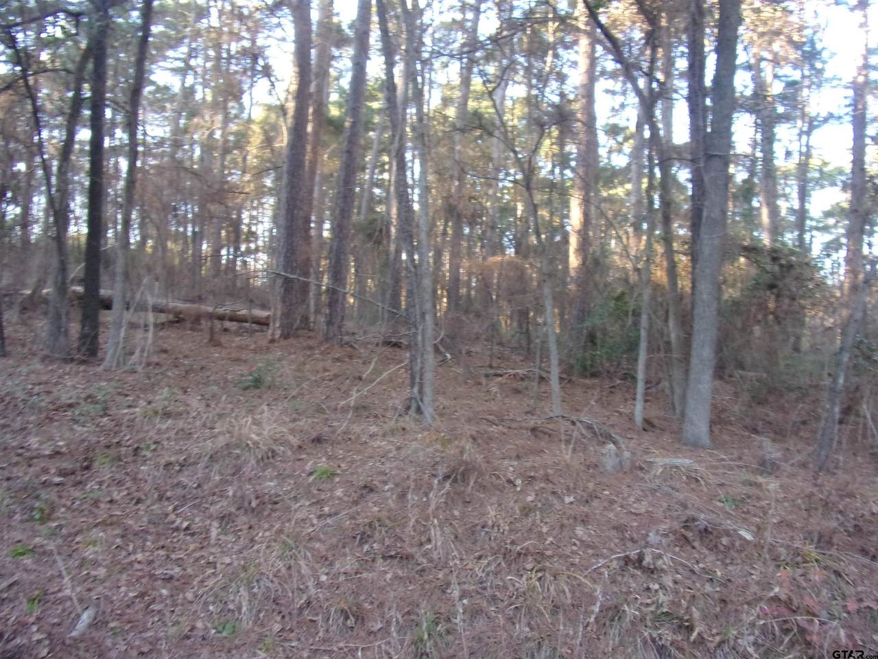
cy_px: 330
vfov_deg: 56.8
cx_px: 439
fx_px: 609
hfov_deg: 71.6
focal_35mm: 24
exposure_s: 1/34
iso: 200
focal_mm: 4.3
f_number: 3.3
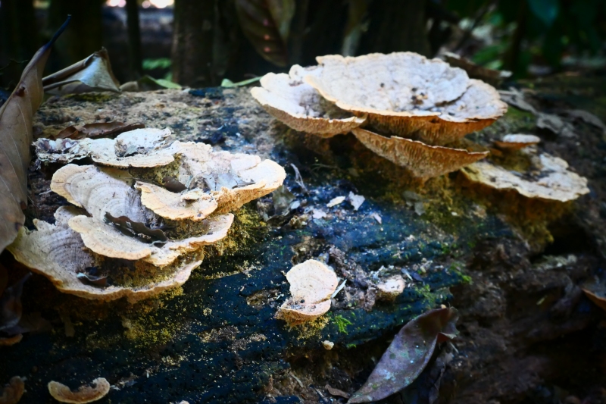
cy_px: 202
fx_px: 791
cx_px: 303
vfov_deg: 28.6
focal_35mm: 47
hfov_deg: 41.9
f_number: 4.1
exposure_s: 1/30
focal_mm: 17.1
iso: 1600
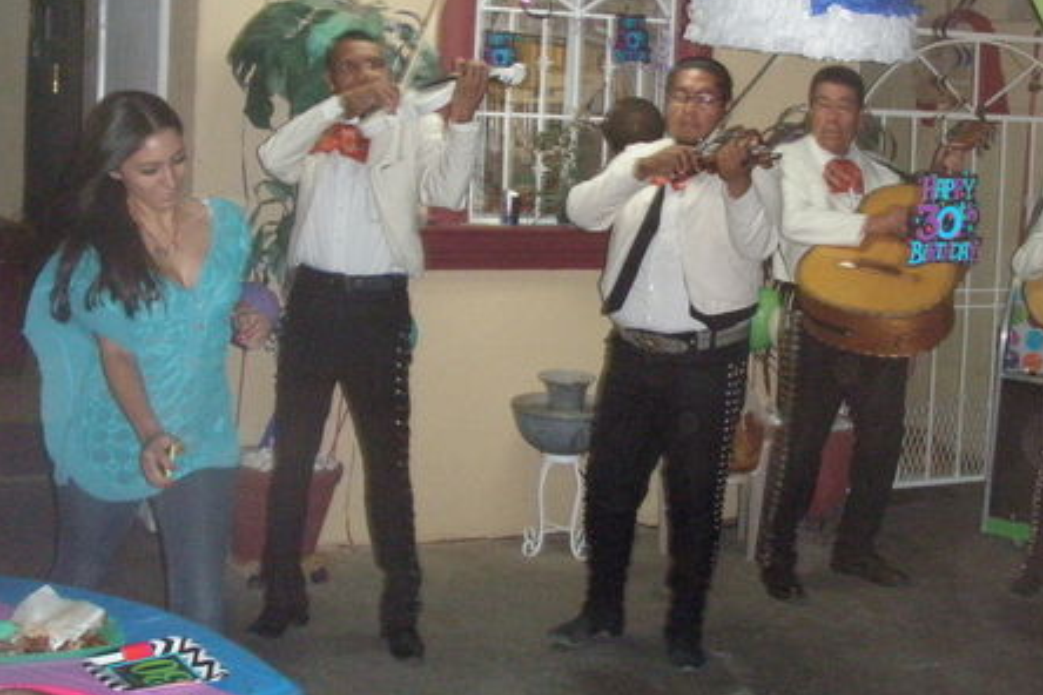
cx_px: 634
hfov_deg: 34.9
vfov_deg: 23.7
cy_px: 225
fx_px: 1651
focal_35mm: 57
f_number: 3.5
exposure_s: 1/30
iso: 640
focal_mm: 6.7
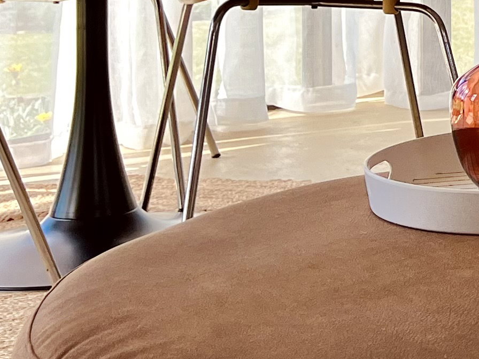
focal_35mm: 117
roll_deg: -0.1
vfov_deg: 12.2
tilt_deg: -1.8
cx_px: 984
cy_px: -150
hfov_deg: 14.0
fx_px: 1619
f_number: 1.6
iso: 50
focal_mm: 5.1
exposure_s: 1/1140
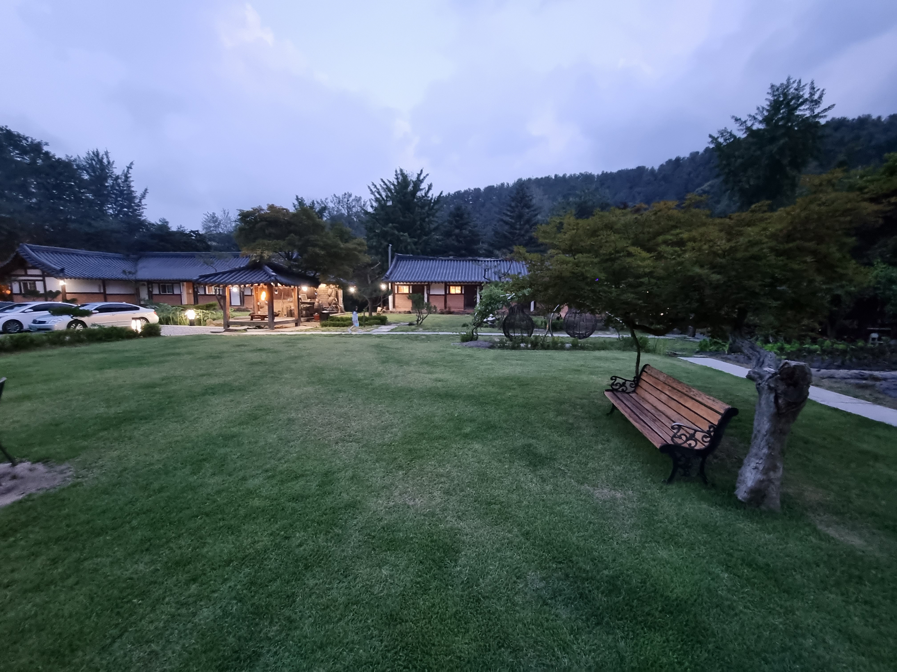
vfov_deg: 89.9
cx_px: 448
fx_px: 337
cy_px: 336
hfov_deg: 106.2
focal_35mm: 13
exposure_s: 1/24
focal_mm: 2.2
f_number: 2.2
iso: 800
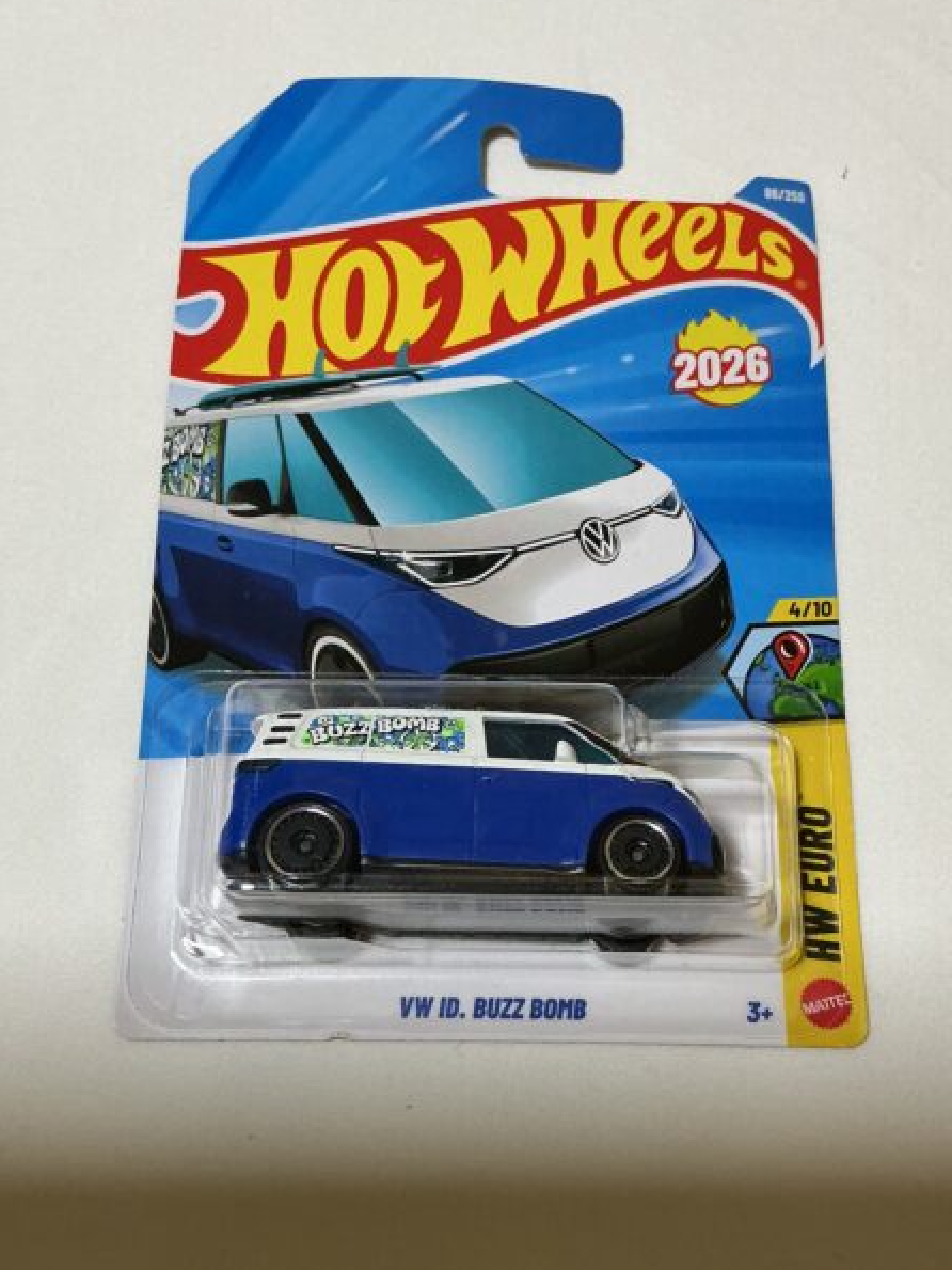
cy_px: 719
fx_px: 1431
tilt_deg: -73.2
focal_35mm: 39
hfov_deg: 36.8
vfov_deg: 47.7
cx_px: 499
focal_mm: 3
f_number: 1.8
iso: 100
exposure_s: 1/60
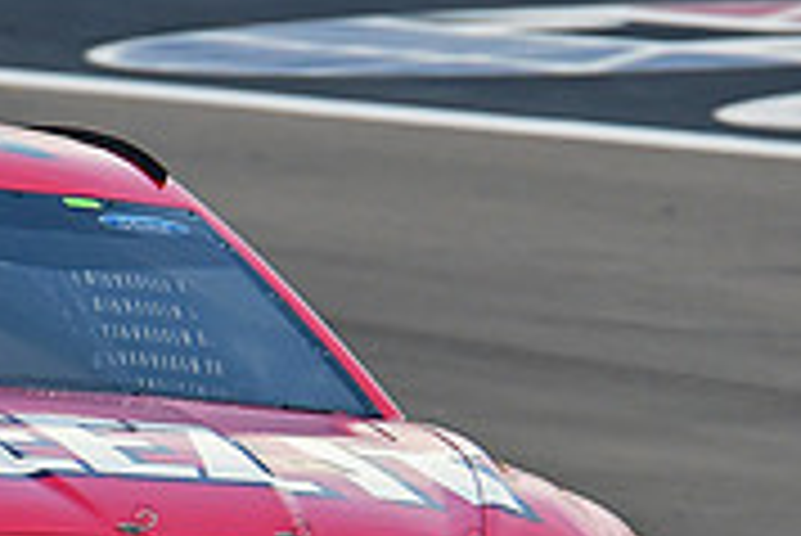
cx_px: -184
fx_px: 14496
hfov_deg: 3.2
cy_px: 453
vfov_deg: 2.1
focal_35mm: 651
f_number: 6.3
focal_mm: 200
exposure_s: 1/1250
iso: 1600
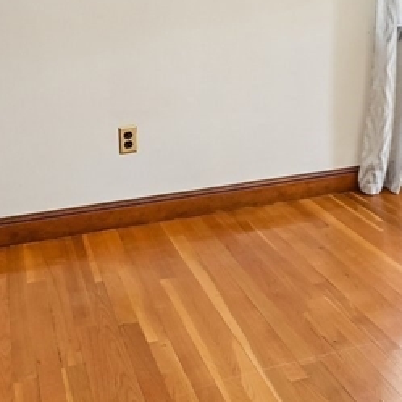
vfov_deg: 27.9
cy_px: -40
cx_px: 433
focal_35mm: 56
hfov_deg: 28.1
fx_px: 736
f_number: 8
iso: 400
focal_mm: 16
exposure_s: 1/5
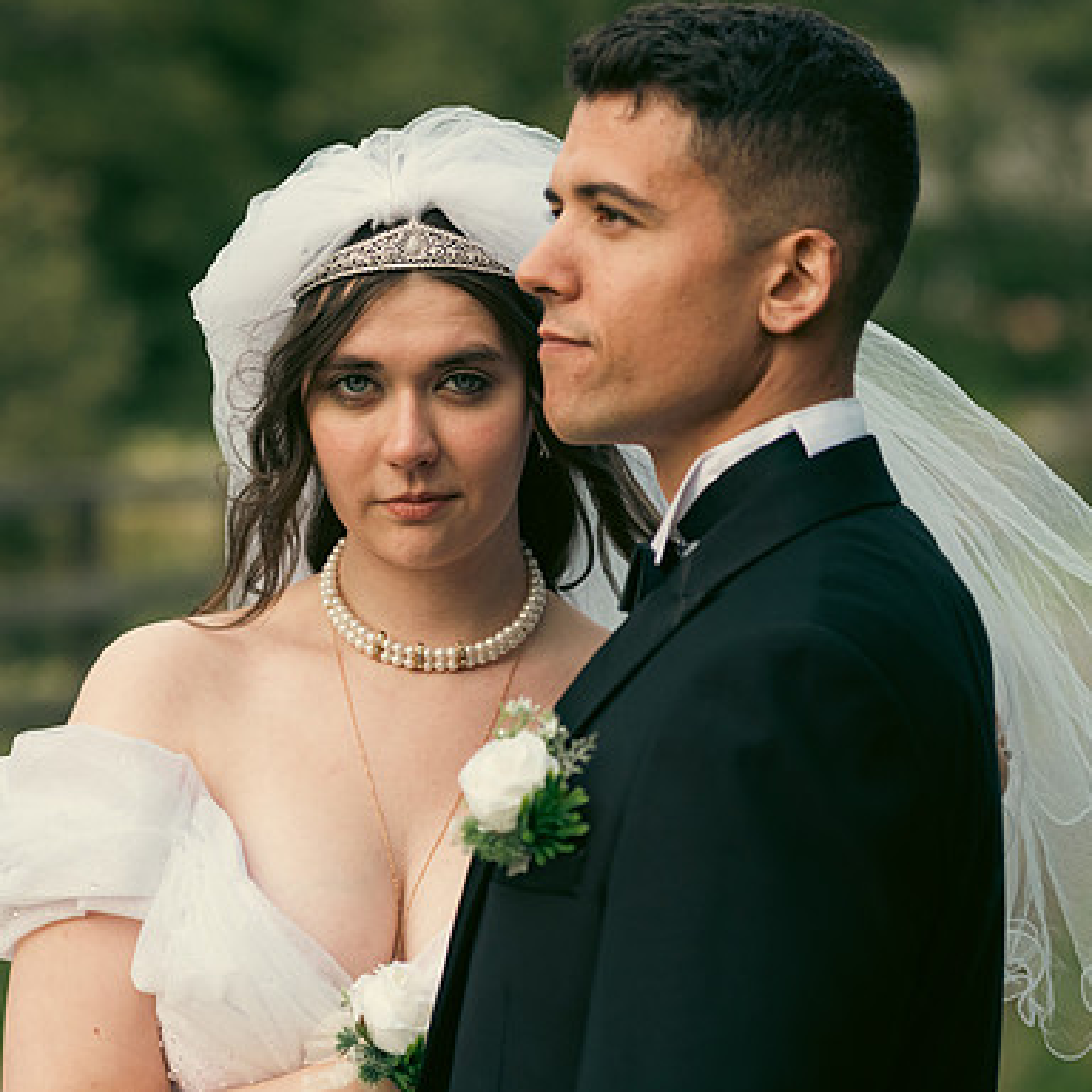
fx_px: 5496
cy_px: 547
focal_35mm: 154
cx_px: 461
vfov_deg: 11.3
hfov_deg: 11.3
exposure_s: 1/200
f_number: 3.5
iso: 320
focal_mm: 120
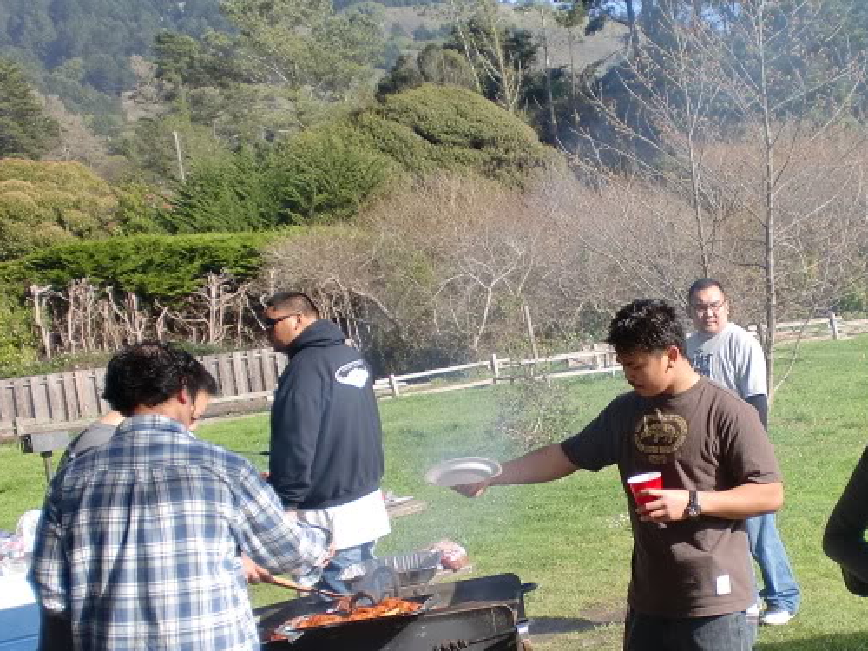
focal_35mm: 56
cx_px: 663
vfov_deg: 26.0
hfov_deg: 33.6
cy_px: 424
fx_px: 1404
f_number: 3.1
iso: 64
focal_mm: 6.3
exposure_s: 1/400
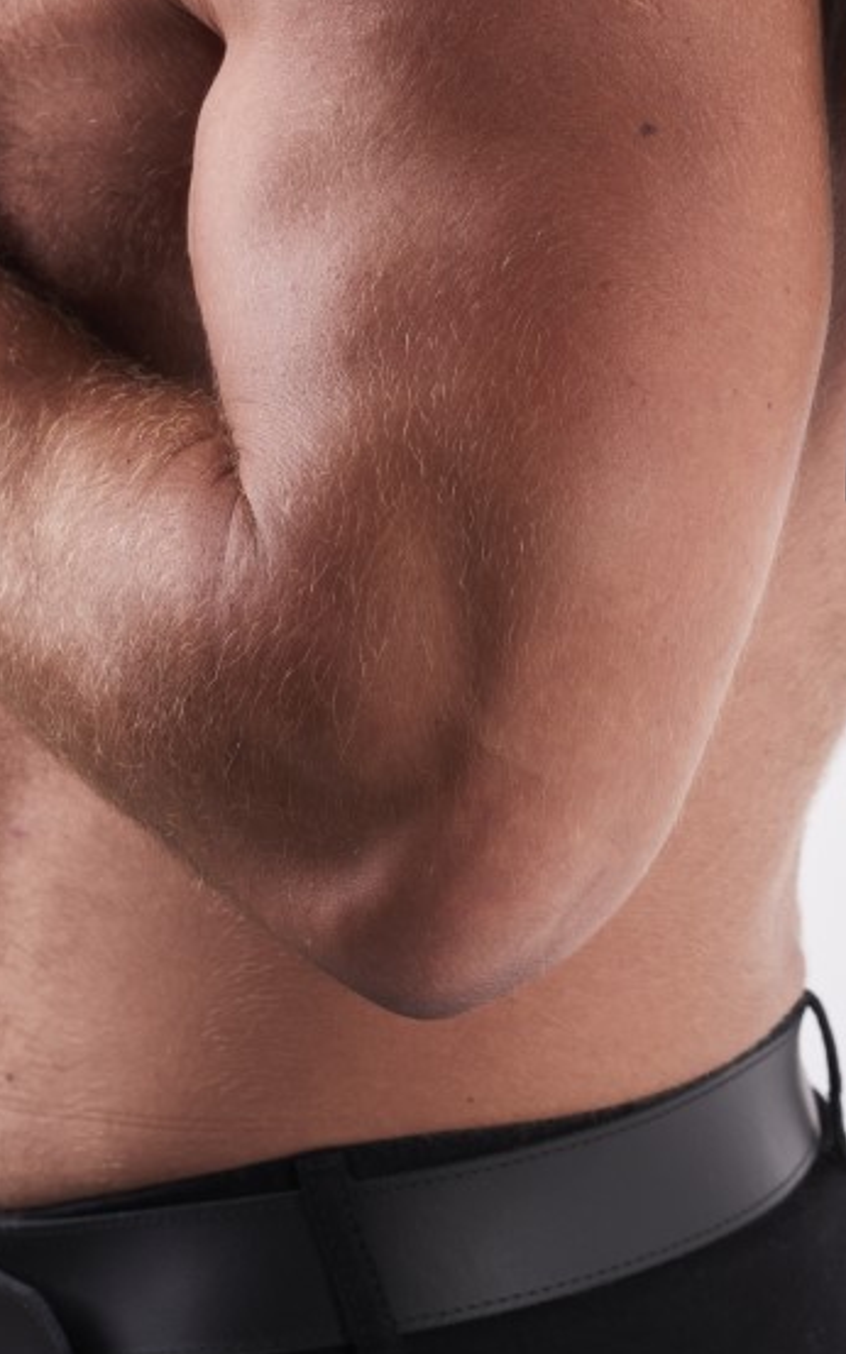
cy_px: 359
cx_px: 397
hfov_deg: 7.8
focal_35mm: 169
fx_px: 6238
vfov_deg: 12.4
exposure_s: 1/160
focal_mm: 85
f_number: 8
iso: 200
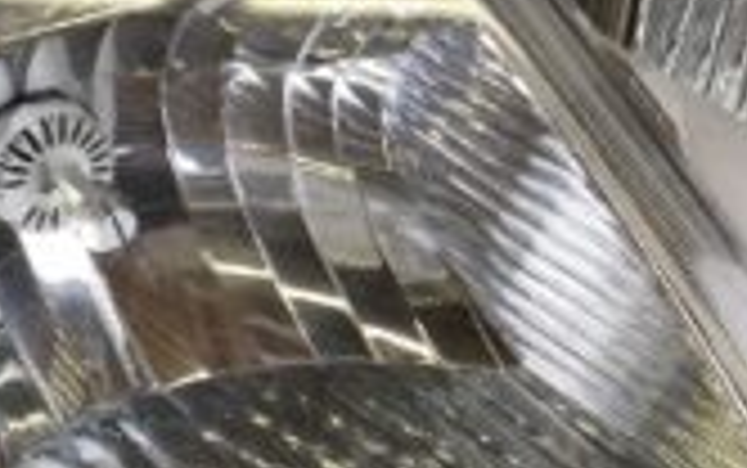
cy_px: 65
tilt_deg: -45.5
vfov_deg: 12.8
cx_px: 526
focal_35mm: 102
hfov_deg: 20.3
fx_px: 2078
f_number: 2.2
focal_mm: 4.15
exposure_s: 1/120
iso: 25
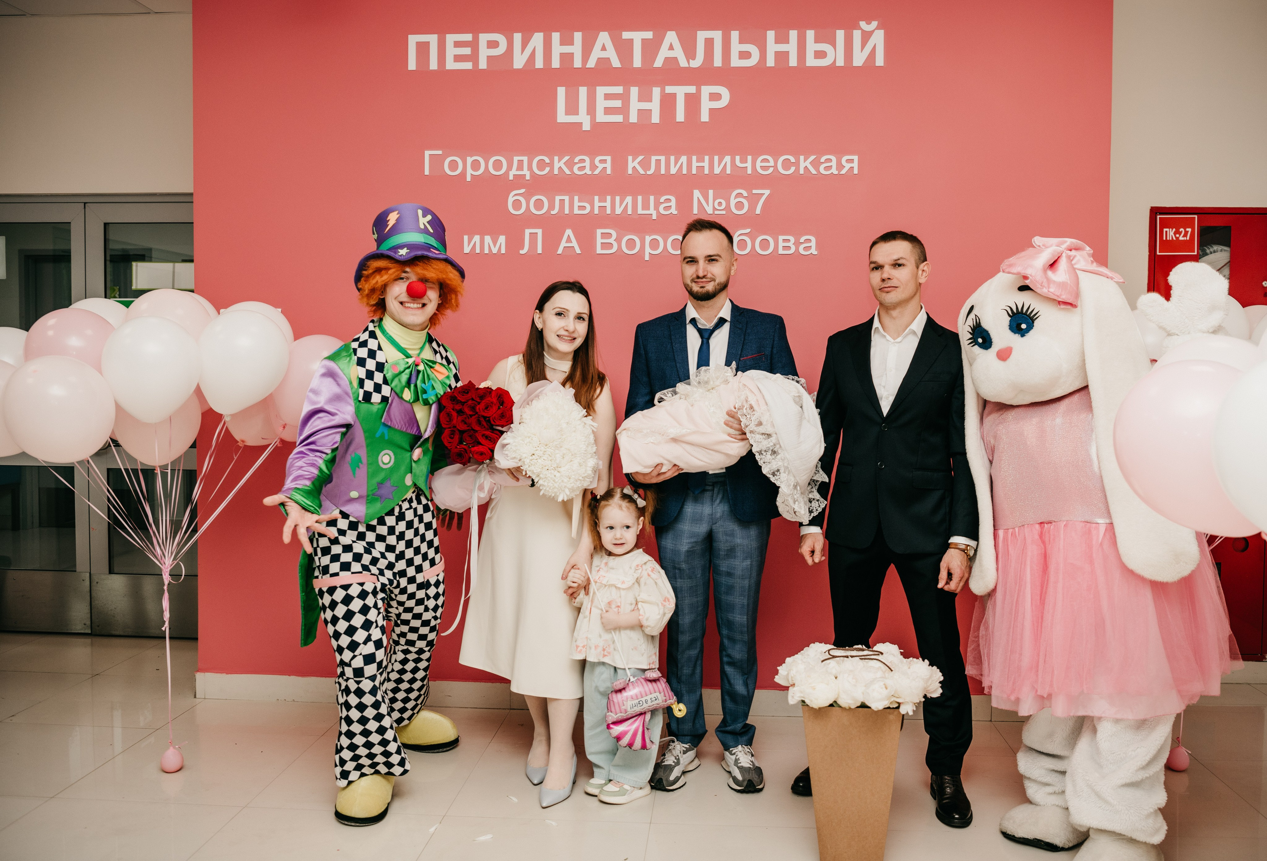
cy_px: 421
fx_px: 1073
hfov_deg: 61.1
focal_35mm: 30
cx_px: 660
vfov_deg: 43.7
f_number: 4
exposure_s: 1/160
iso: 125
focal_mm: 28
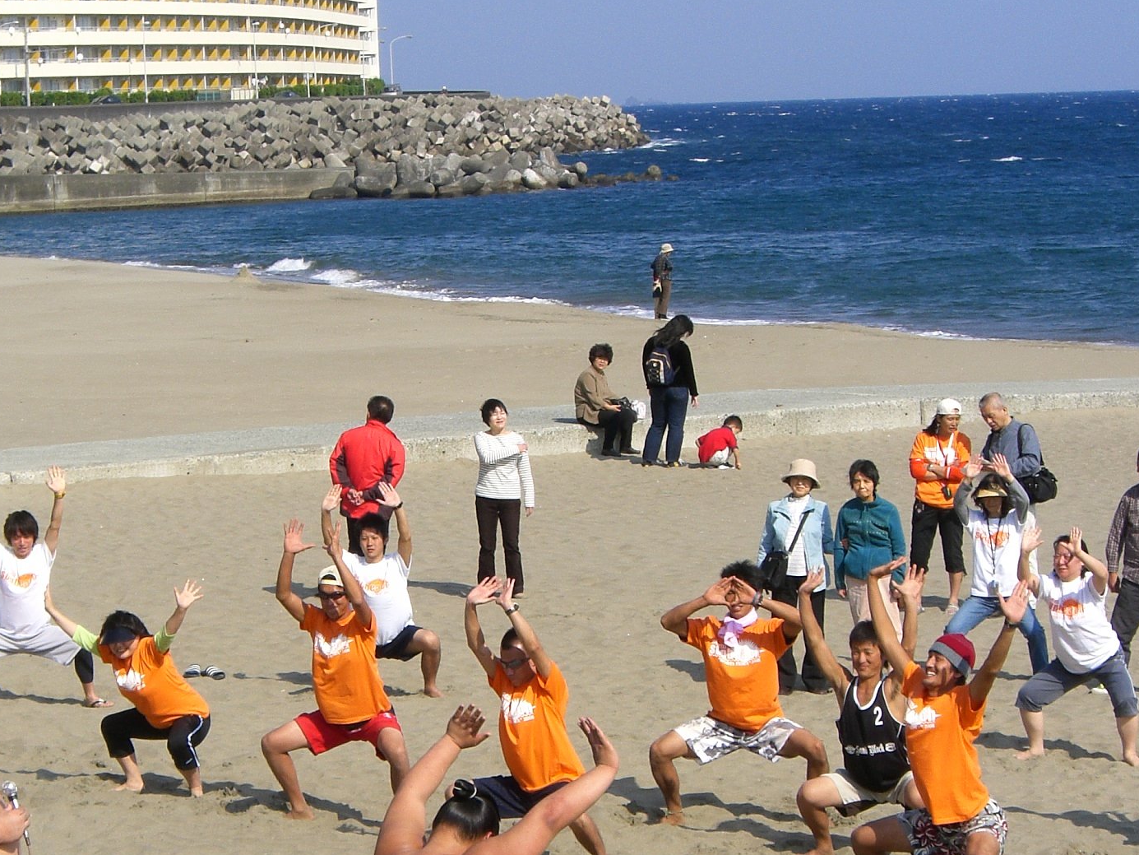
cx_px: 424
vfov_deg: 10.7
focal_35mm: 139
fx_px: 4574
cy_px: 550
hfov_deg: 14.2
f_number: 7.4
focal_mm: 15.3
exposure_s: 1/250
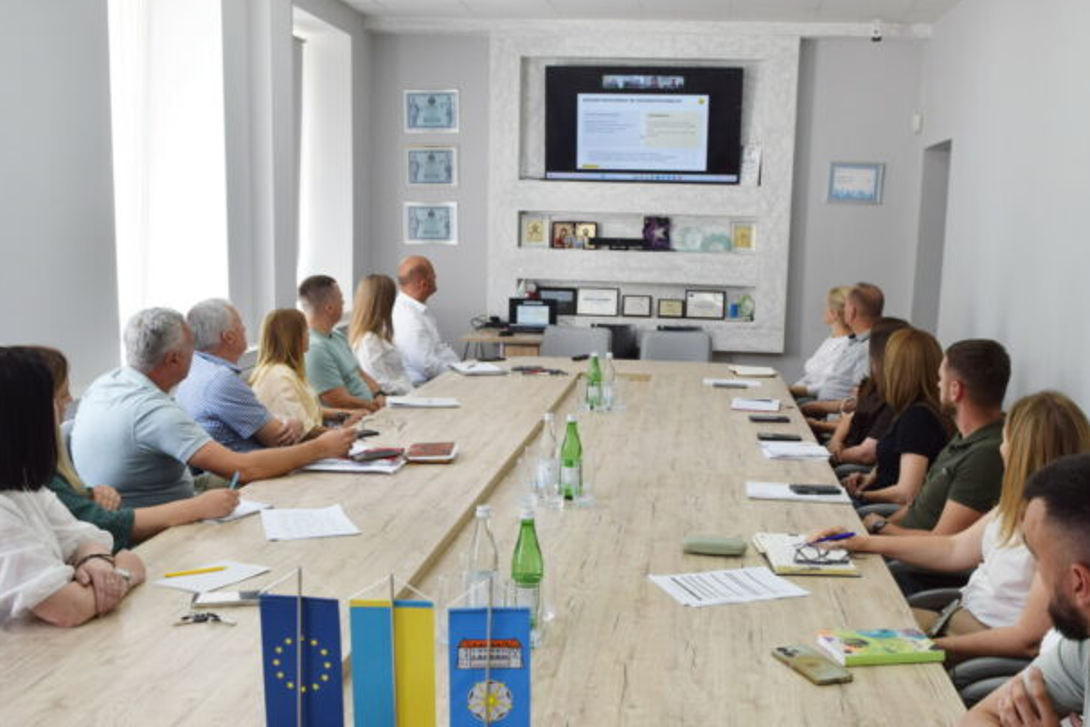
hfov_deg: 50.6
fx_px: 1150
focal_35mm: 38
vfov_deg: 35.0
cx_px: 597
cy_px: 425
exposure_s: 1/125
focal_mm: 20
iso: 400
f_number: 5.6
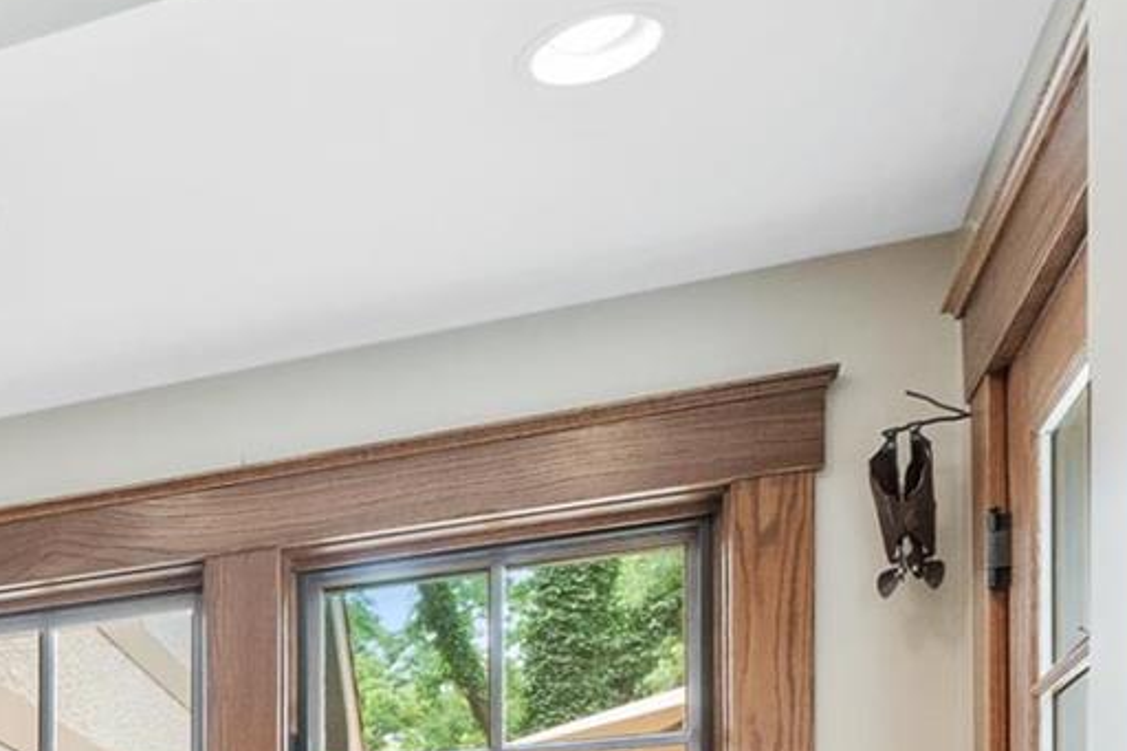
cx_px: -361
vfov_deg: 22.8
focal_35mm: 50
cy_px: 1070
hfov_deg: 30.6
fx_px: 1565
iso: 400
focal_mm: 8
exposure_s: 1/2.5
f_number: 8
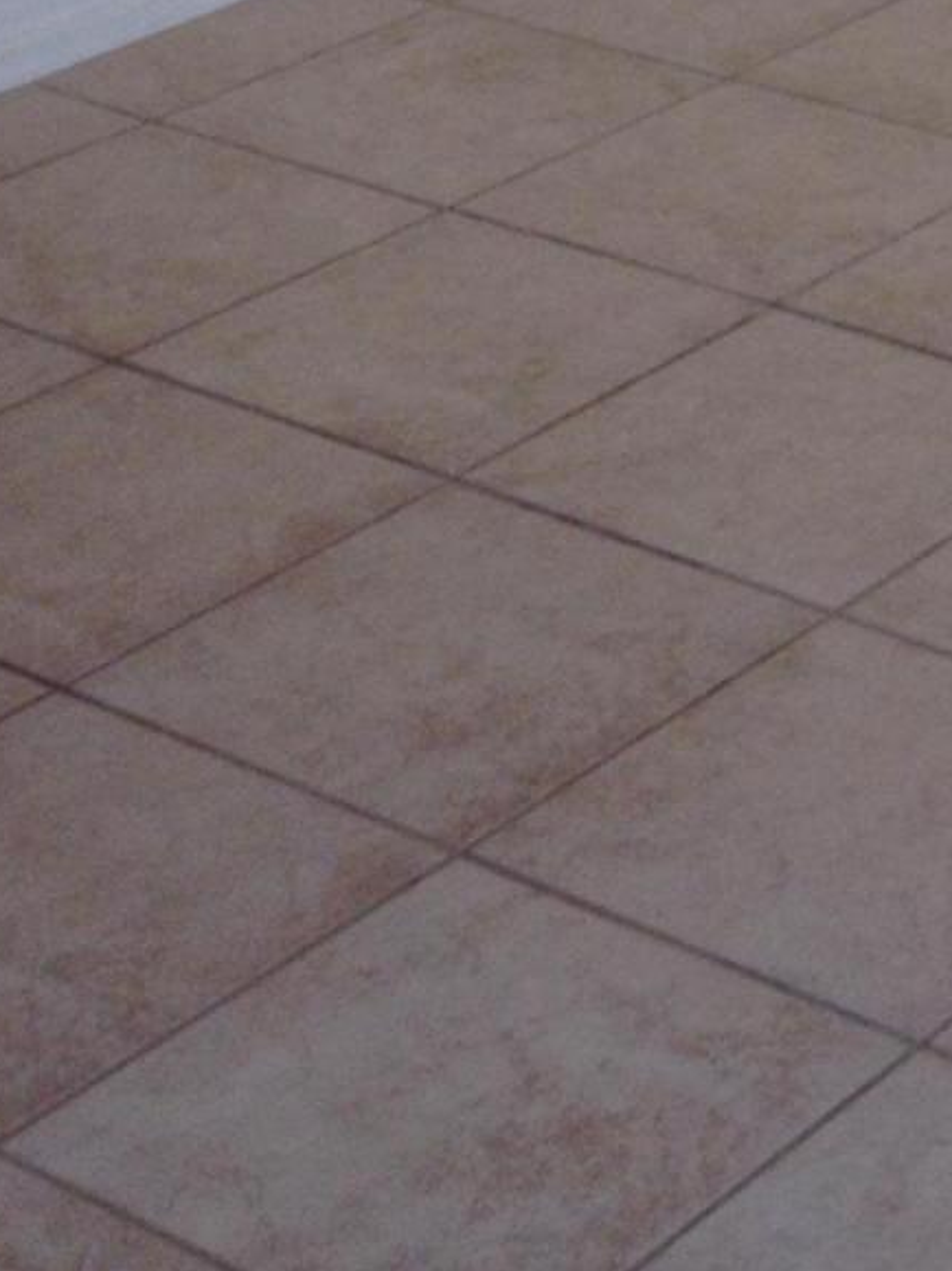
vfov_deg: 14.6
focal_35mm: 121
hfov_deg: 11.7
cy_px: -918
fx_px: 4439
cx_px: 1404
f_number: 2.4
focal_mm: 4.28
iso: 64
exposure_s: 1/40
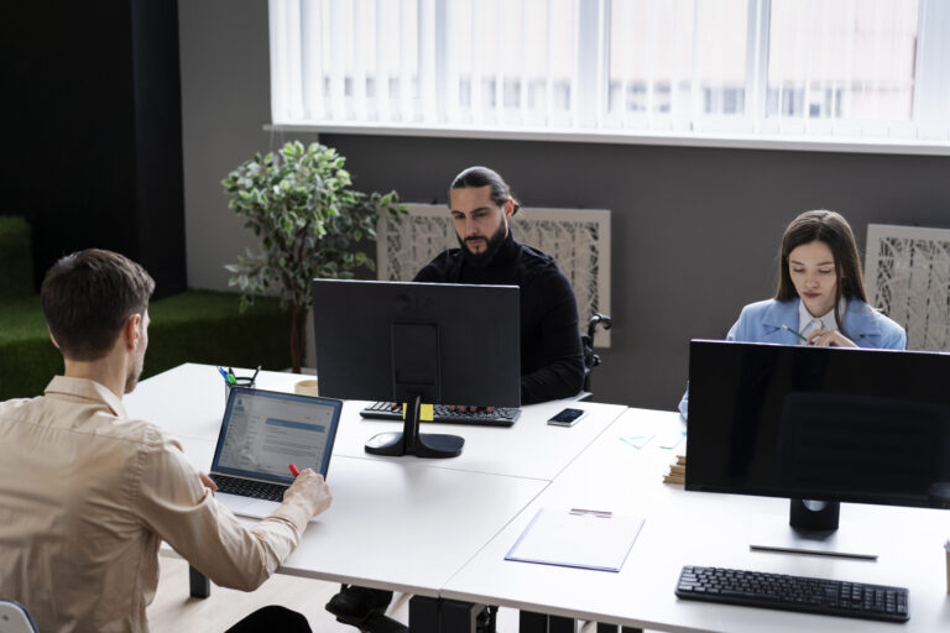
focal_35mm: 55
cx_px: 475
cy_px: 316
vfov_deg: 24.6
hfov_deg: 36.2
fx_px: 1451
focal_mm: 55
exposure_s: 1/200
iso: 200
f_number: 2.8
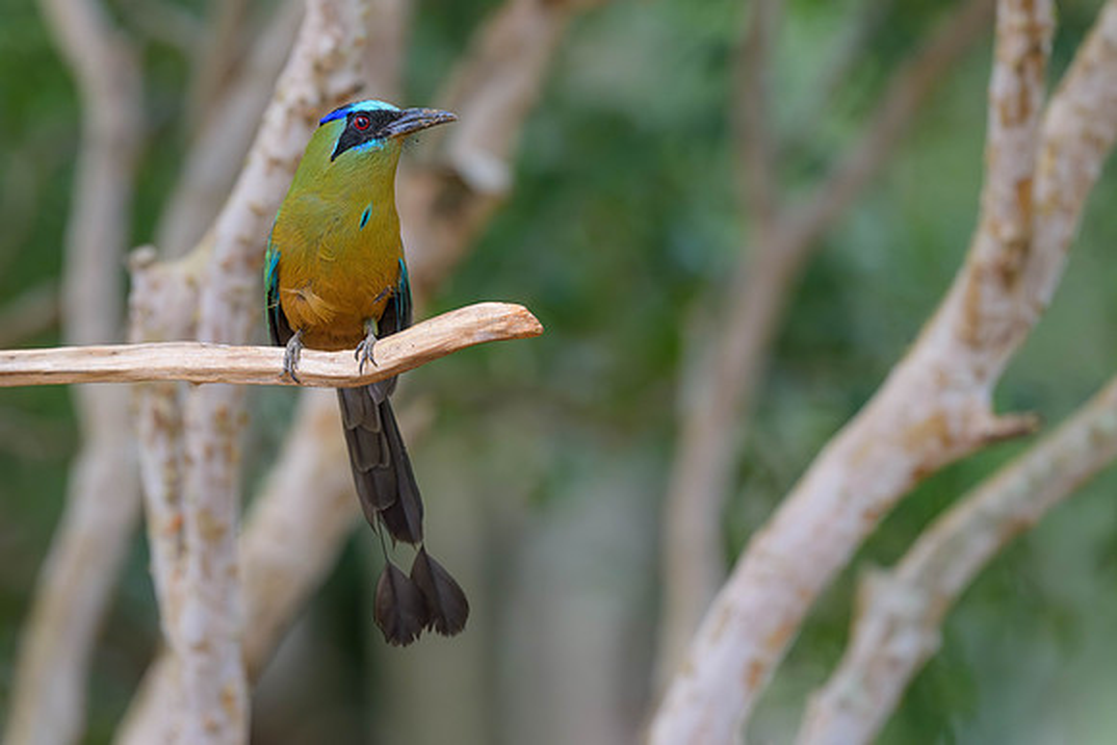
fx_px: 14514
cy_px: 352
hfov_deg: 4.4
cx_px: 475
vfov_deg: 2.9
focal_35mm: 468
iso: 2500
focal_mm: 400
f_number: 4.5
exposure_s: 1/125
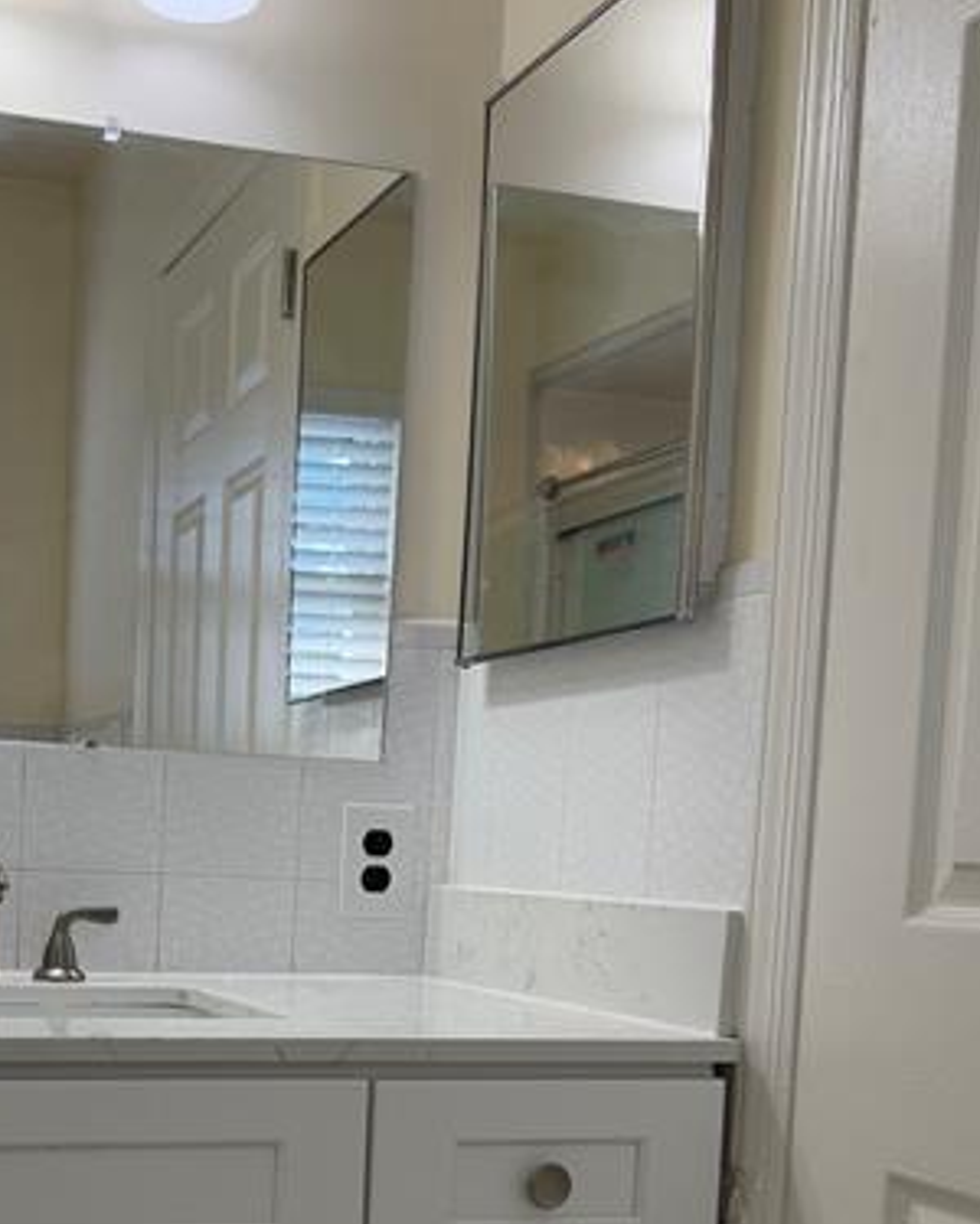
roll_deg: -2.8
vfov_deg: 37.5
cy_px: 963
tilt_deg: -3.9
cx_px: 118
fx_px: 1740
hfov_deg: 30.2
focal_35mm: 48
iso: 100
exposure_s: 1/702
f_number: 1.78
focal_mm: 6.76
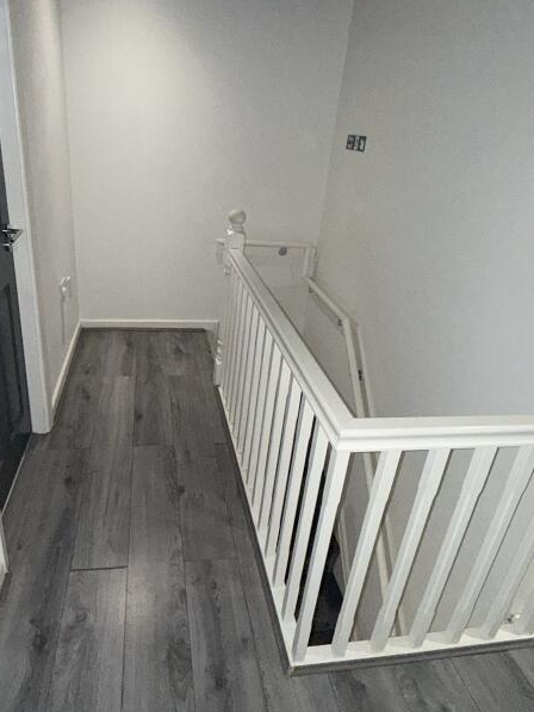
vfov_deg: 71.6
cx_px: 223
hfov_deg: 56.5
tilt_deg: -23.0
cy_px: 354
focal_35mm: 24
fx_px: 493
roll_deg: -3.9
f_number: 2.2
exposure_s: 1/60
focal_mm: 2.22
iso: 320
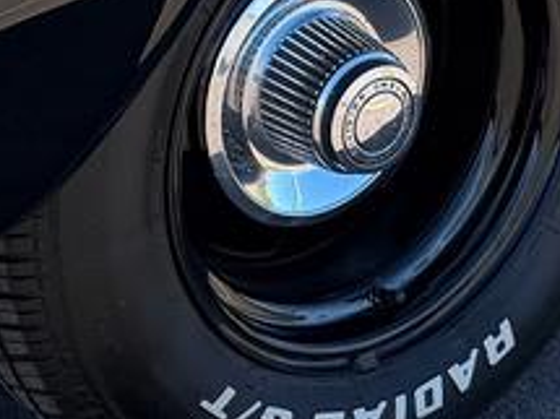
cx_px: -146
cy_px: -349
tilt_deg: -13.9
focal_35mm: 143
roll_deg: +1.6
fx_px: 2312
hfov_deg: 13.4
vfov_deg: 9.8
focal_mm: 6.76
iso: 80
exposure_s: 1/1106
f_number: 1.78
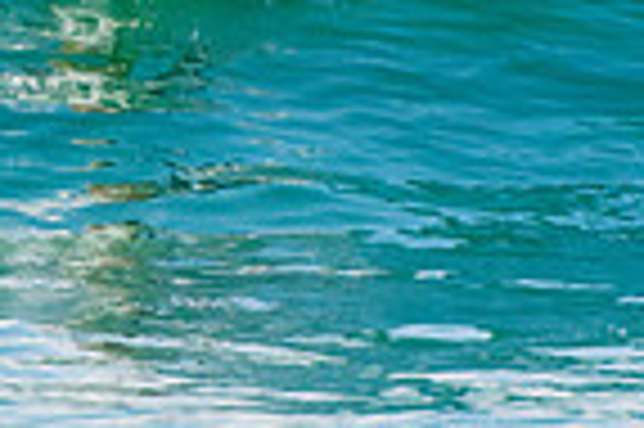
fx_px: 43456
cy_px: -137
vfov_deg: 0.6
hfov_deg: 0.8
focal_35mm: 2432
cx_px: 171
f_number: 5.6
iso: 360
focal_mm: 400
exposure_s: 1/2000
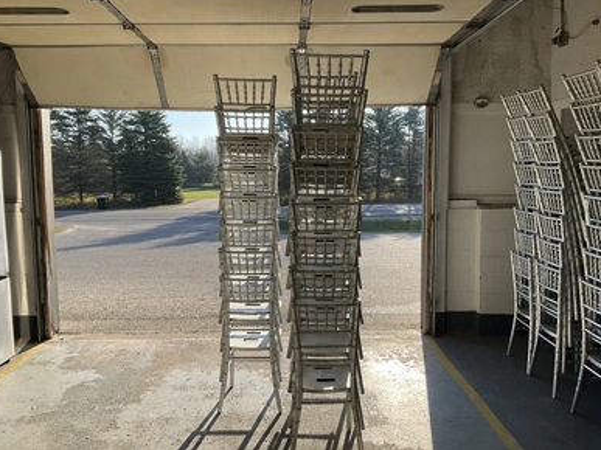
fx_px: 521
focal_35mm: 30
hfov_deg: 60.0
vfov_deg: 46.8
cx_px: 303
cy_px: 219
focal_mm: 3
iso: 25
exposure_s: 1/728
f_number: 1.8
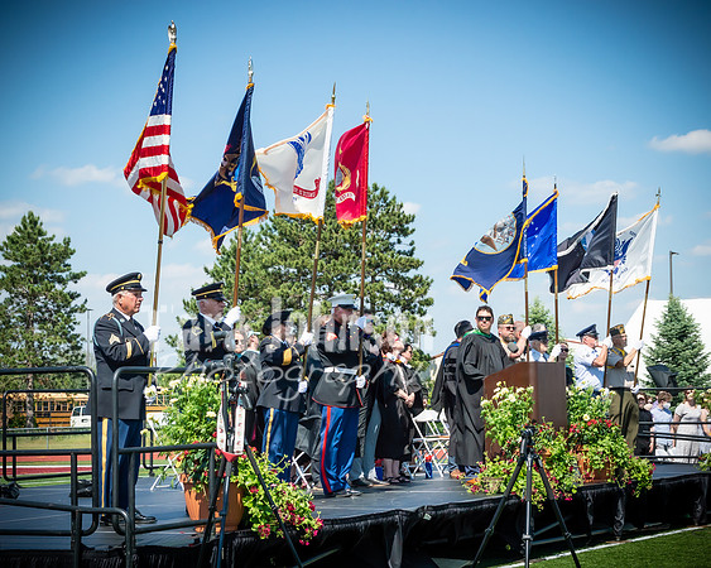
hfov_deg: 25.3
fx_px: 1581
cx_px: 383
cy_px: 315
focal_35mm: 75
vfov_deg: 20.4
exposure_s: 1/1600
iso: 200
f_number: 7.1
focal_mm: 40
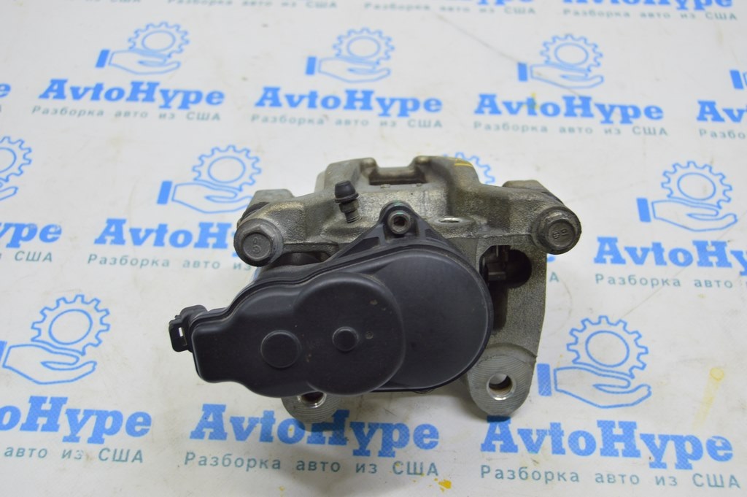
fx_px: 933
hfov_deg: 43.6
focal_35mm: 45
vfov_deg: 29.8
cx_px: 374
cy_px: 248
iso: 400
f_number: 5.6
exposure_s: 1/20
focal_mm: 30
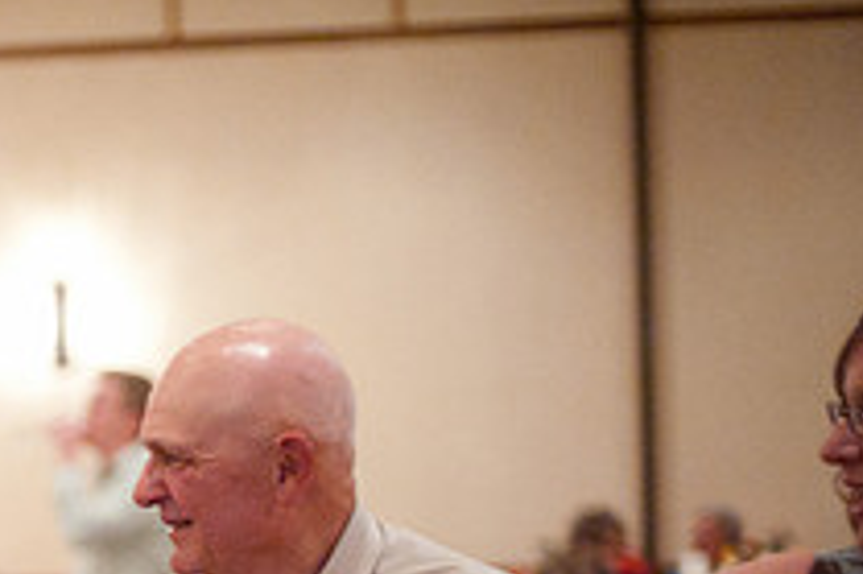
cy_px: 714
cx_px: -202
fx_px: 3329
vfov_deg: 9.7
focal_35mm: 139
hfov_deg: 14.3
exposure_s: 1/60
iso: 4000
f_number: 1.4
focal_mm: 50
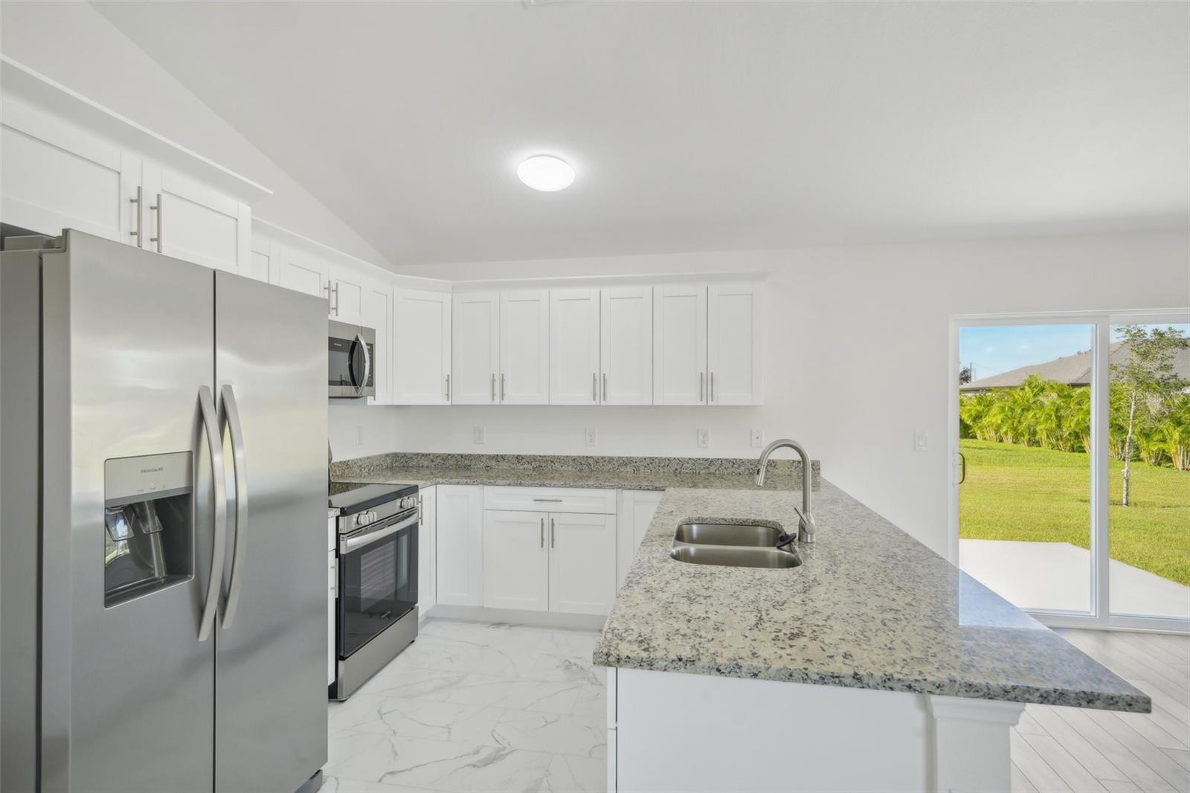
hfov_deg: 90.0
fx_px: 595
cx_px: 595
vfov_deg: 67.4
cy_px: 396
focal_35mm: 18
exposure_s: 1/30
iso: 400
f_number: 8
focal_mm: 18
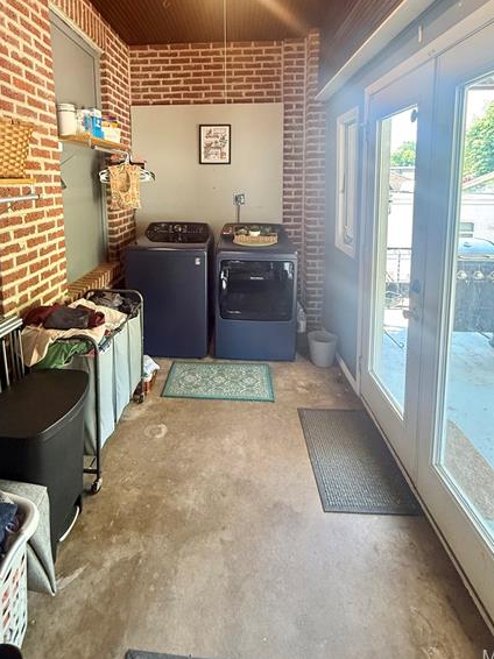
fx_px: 362
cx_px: 213
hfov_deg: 68.3
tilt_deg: -5.9
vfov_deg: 82.1
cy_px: 225
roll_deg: +1.0
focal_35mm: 19
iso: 400
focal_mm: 2.22
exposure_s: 1/60
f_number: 2.2
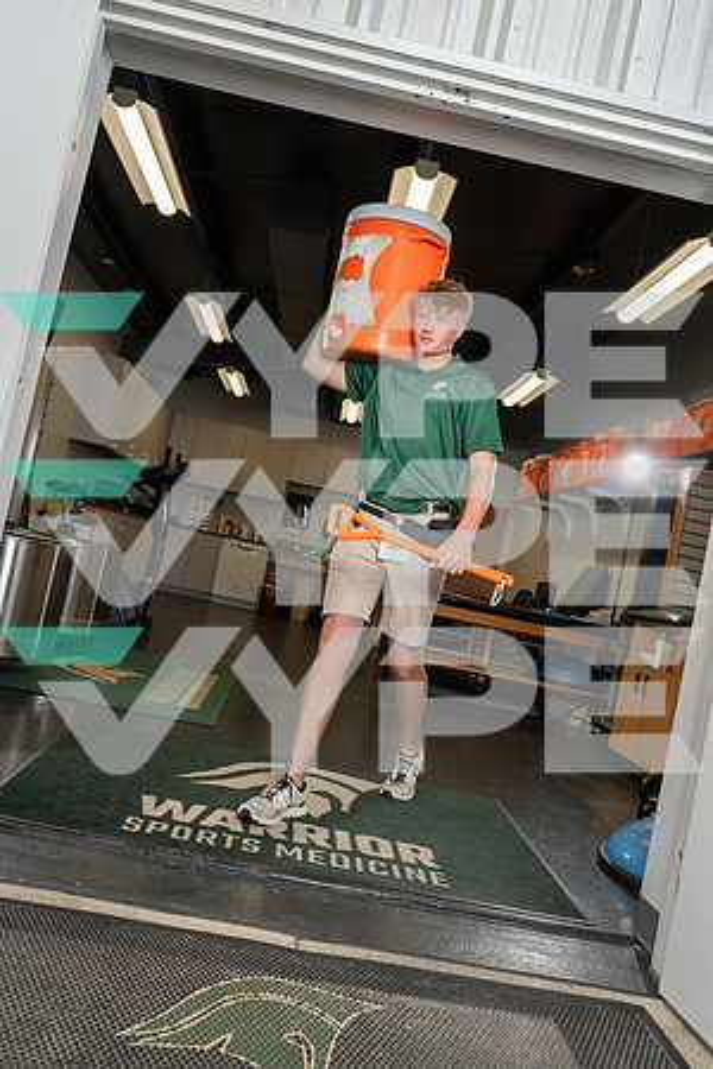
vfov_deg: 65.5
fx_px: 832
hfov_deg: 46.4
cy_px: 534
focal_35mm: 28
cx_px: 356
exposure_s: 1/250
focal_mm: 28
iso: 800
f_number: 7.1
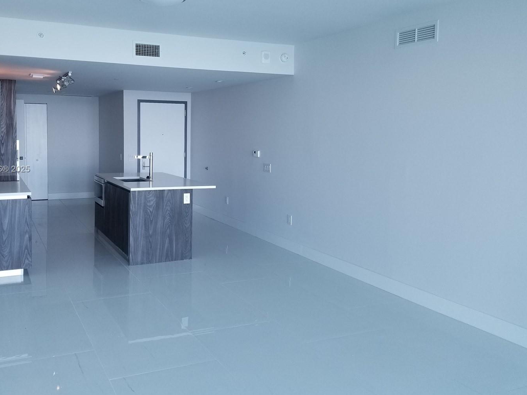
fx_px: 472
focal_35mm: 31
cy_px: 170
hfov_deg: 58.0
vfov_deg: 45.3
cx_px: 218
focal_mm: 4.25
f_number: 1.7
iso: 100
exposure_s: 1/120
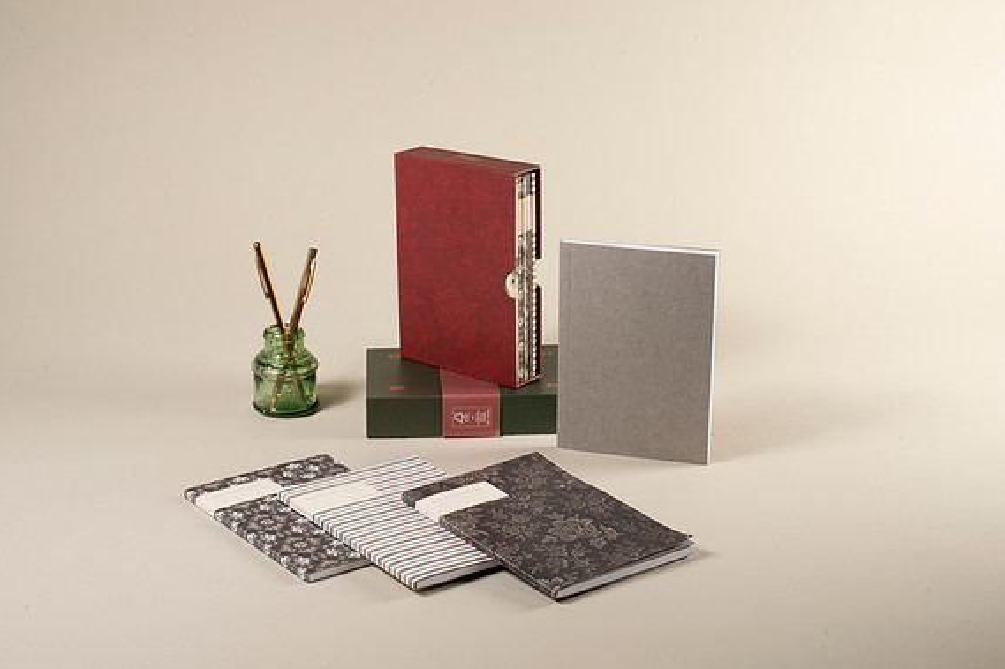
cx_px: 507
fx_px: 1423
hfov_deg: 38.9
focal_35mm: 51
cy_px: 340
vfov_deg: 26.5
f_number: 16
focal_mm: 50
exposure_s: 1/200
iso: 250
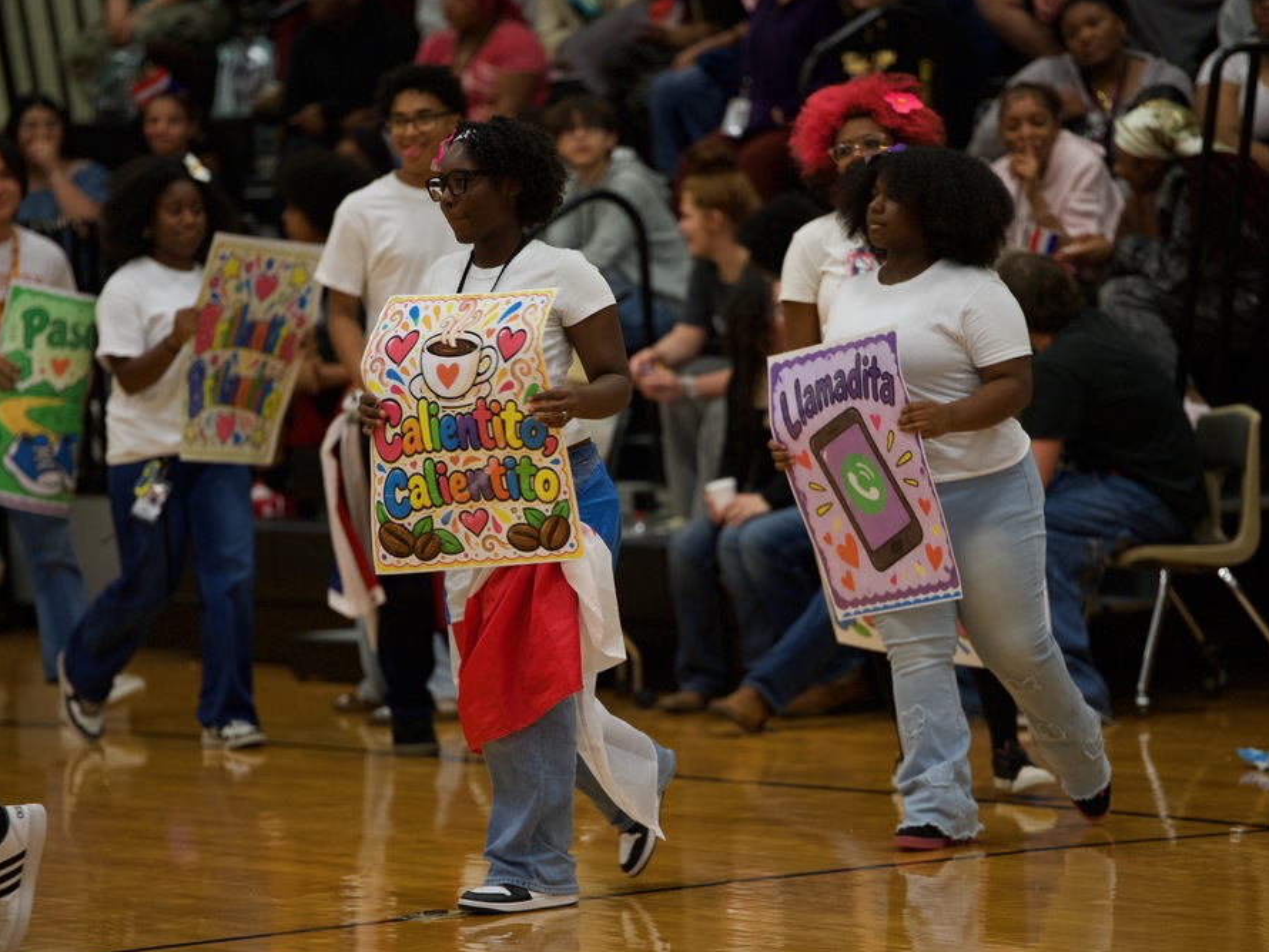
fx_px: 8104
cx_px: 636
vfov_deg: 6.7
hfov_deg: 9.0
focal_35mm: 221
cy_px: 482
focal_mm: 200
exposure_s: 1/320
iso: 2500
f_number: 2.8
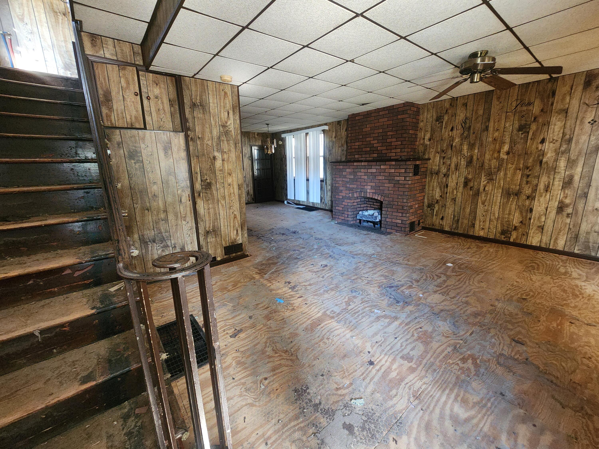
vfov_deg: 89.9
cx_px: 300
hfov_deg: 106.2
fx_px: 225
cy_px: 224
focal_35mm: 13
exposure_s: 1/30
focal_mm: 2.2
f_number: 2.2
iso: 640
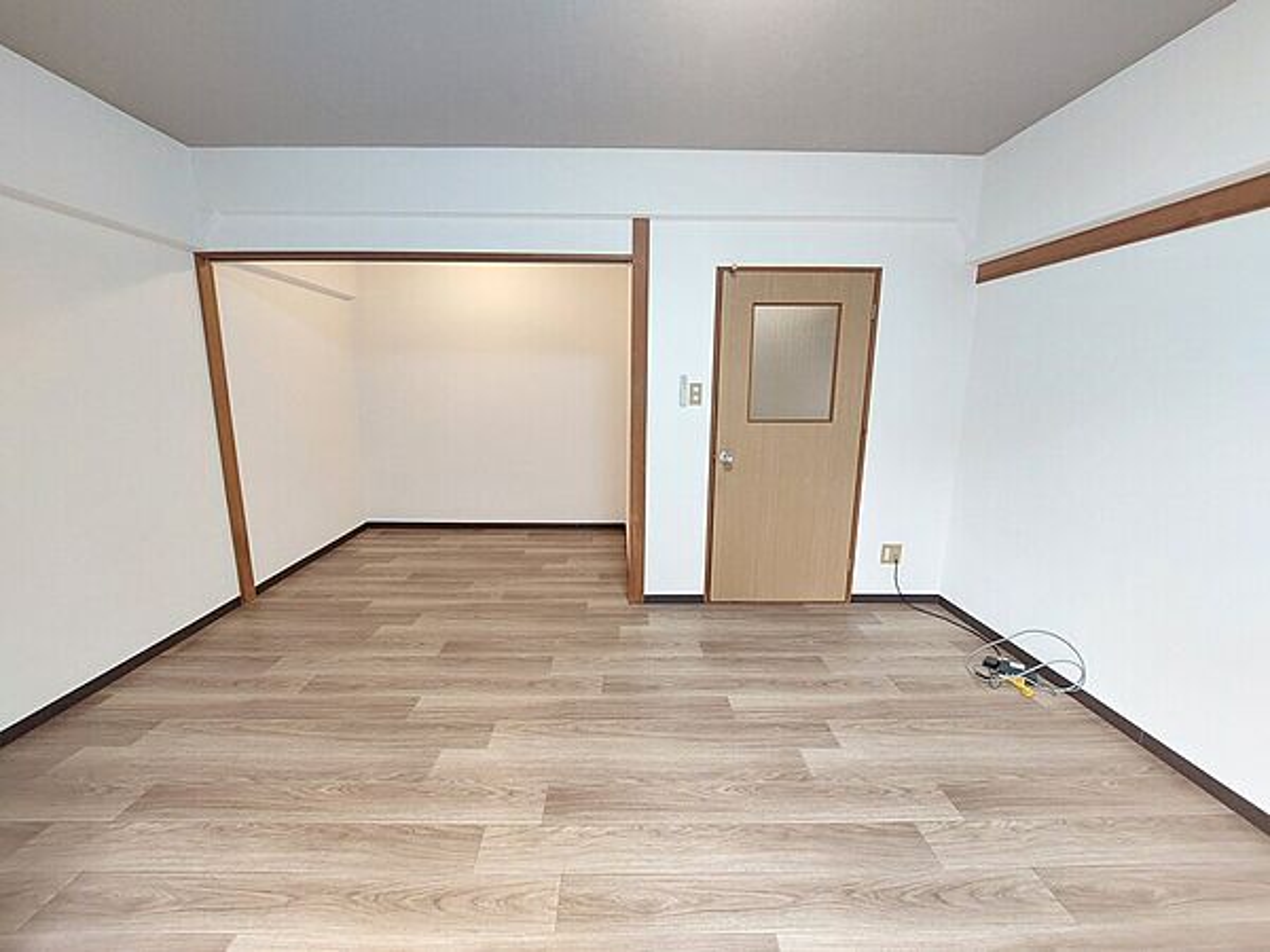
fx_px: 477
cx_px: 635
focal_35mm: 13
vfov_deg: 89.9
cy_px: 476
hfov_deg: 106.2
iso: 320
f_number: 2.2
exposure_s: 1/40
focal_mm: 1.74
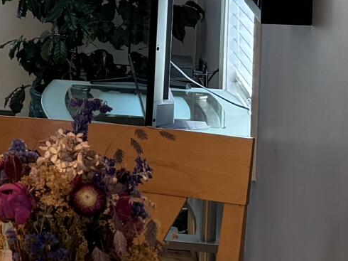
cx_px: -403
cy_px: -92
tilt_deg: -4.0
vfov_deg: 9.9
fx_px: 1477
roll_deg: -0.2
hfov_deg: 11.7
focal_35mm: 147
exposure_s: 1/120
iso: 80
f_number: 1.78
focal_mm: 6.76
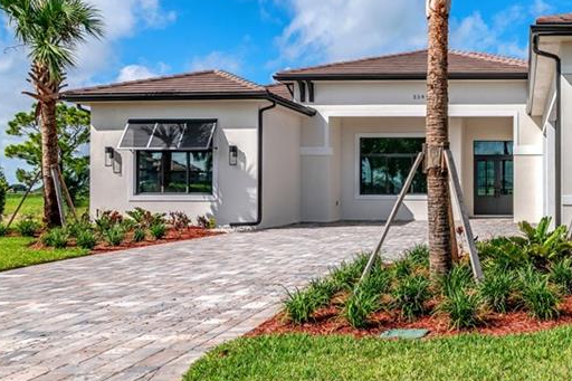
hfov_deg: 48.1
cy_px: 175
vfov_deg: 36.8
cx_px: 505
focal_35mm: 36
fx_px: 572
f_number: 10
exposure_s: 1/1000
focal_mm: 18
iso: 320
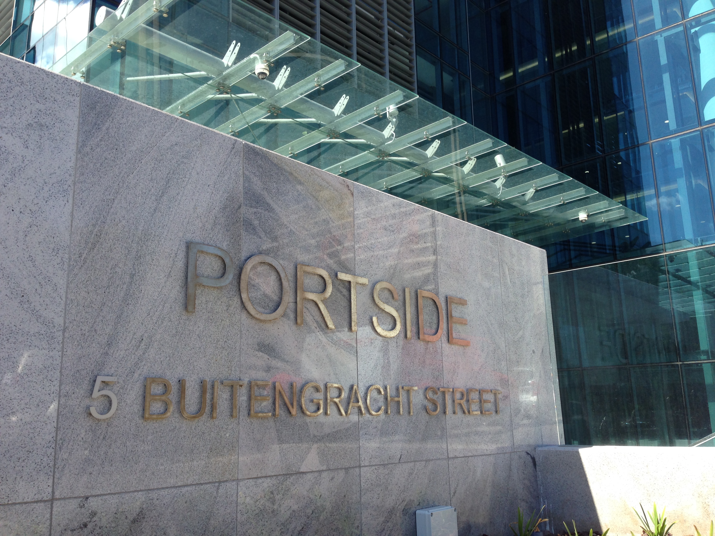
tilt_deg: +12.4
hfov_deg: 55.4
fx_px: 682
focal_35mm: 33
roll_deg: +1.0
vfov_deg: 42.9
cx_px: 358
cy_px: 268
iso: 50
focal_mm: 4.12
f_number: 2.4
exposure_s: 1/511
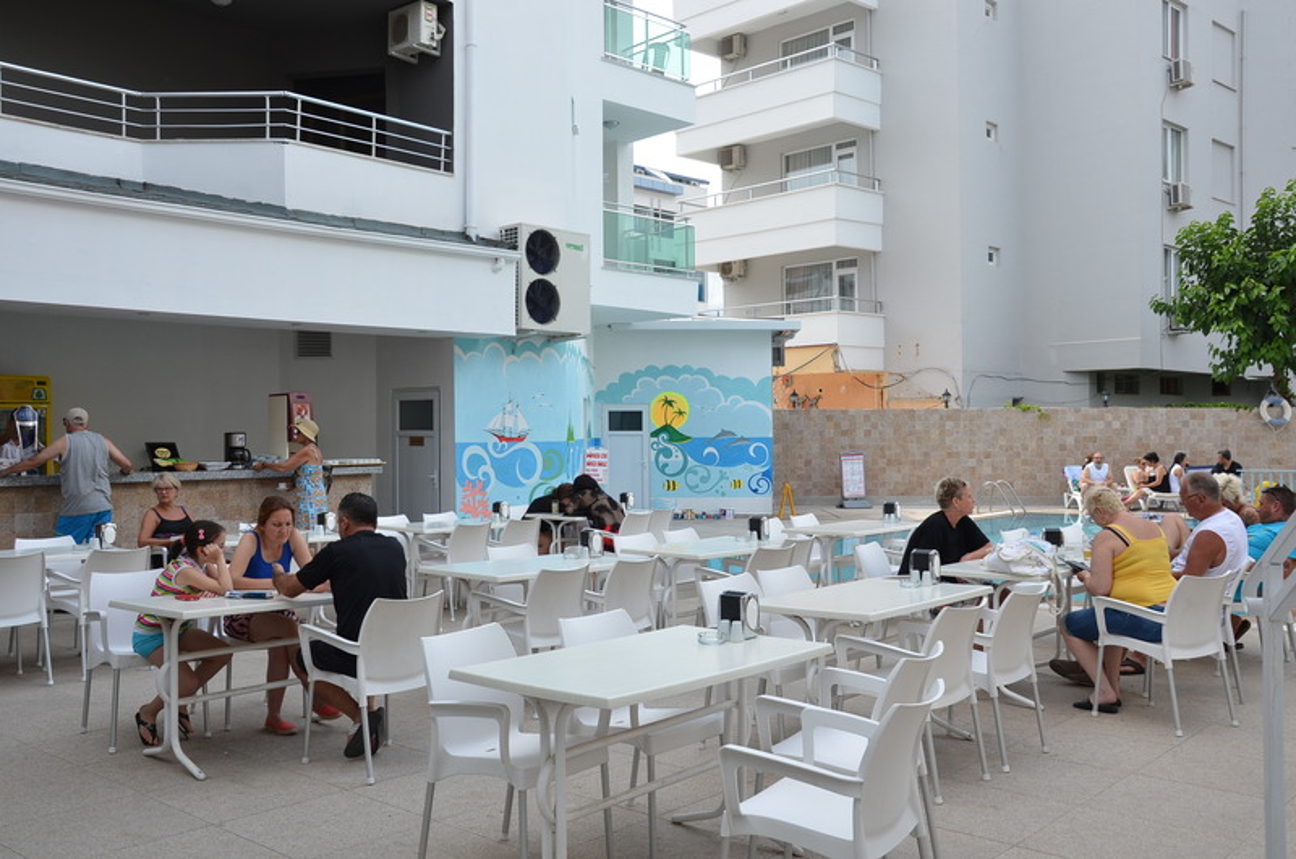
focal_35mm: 33
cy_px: 430
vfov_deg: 39.8
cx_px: 648
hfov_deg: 57.3
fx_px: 1186
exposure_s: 1/250
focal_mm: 22
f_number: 8
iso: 160
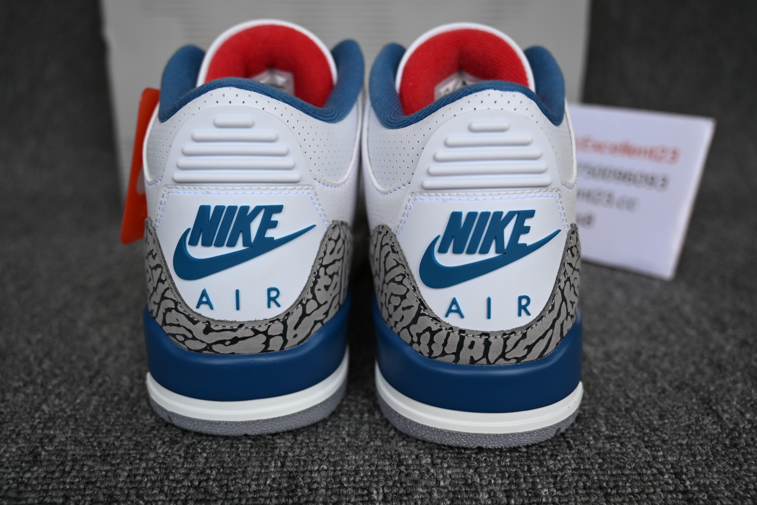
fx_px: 683
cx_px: 378
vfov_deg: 40.5
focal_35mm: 32
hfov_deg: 58.0
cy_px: 252
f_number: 4.5
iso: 100
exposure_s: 1/80
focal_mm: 32.5
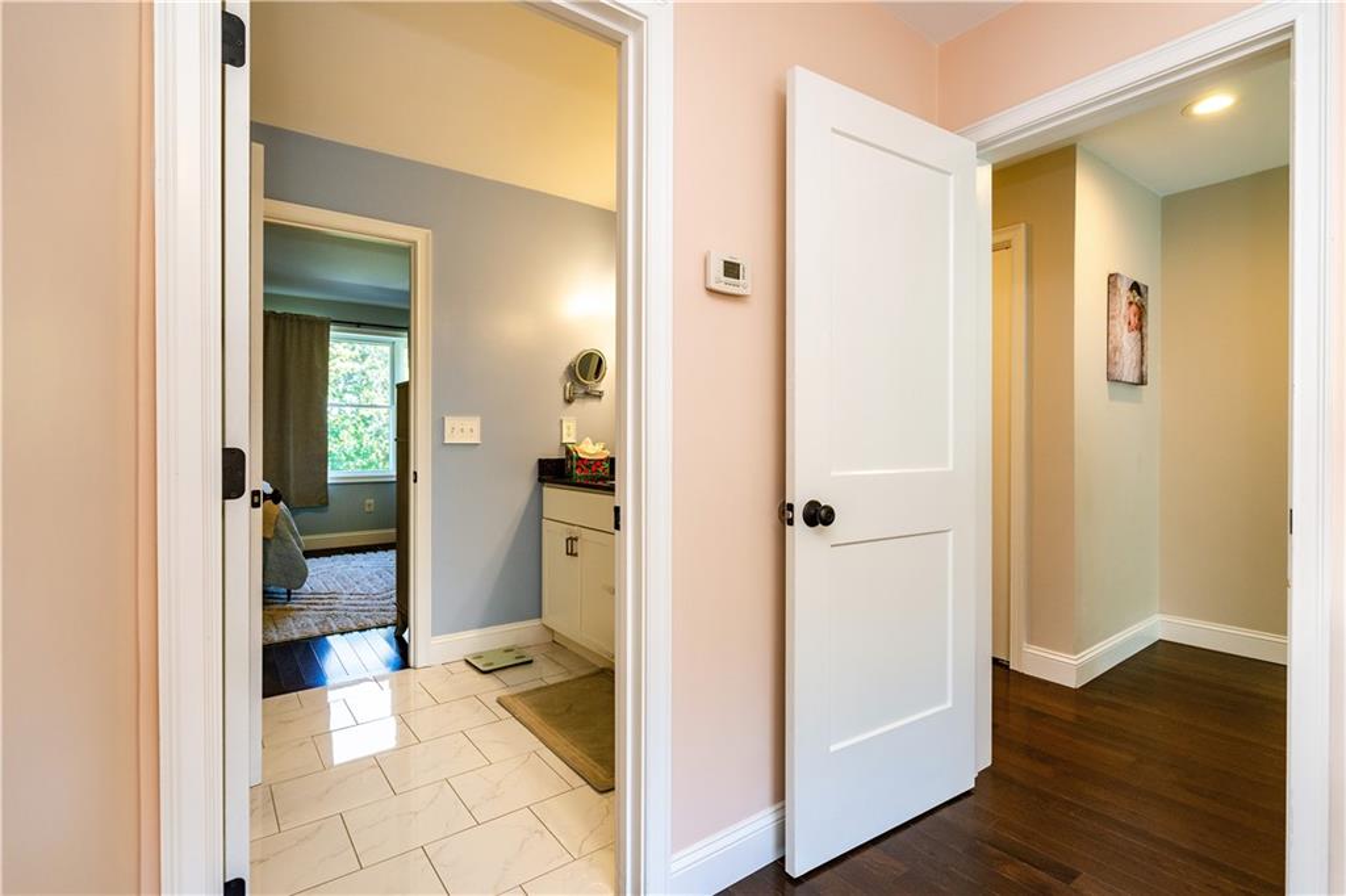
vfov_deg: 73.7
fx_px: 598
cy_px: 448
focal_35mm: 16
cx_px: 673
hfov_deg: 96.8
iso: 320
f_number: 6.3
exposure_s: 1/15
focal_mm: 16
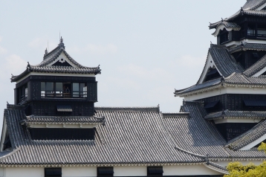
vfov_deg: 14.1
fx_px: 712
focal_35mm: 96
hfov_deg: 21.1
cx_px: 169
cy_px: 147
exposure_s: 1/320
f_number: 13
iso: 200
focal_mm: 23
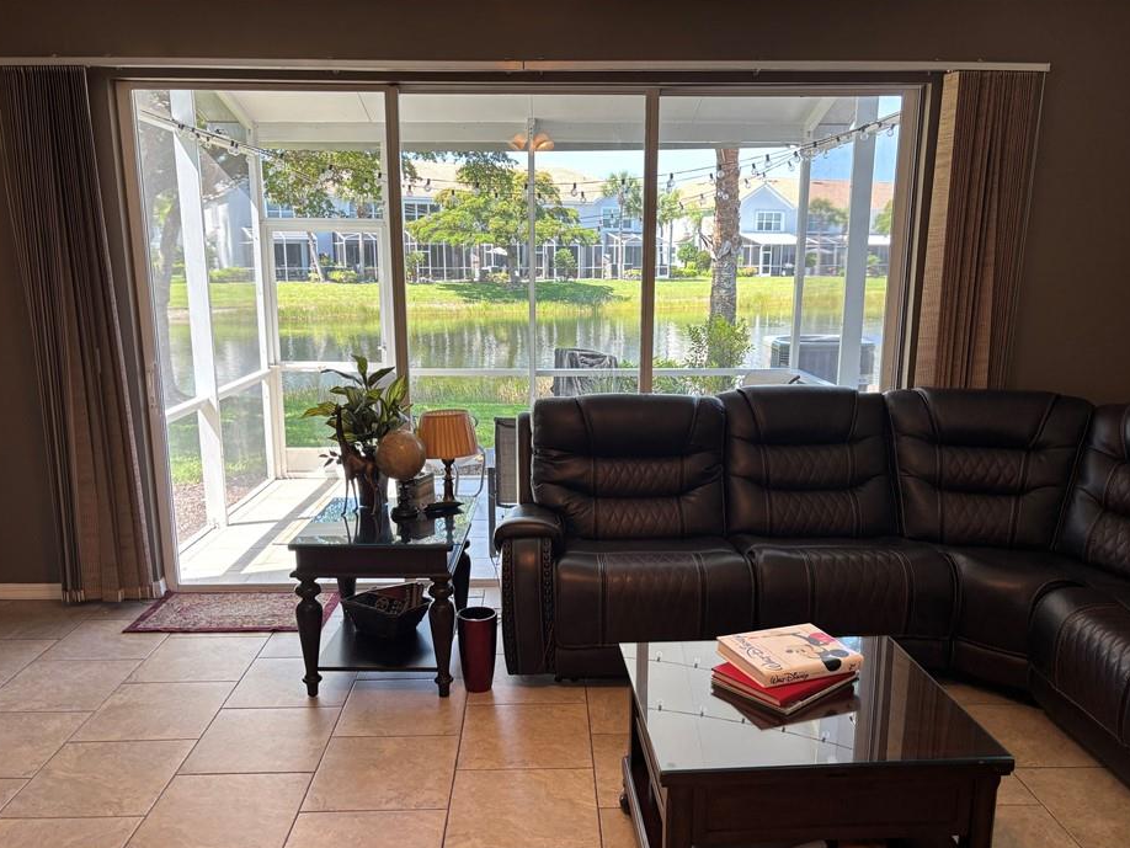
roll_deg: -0.2
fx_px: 947
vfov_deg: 48.2
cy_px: 464
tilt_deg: -12.6
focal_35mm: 29
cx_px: 554
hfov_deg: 61.6
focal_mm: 5.96
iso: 100
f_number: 1.6
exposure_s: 1/120
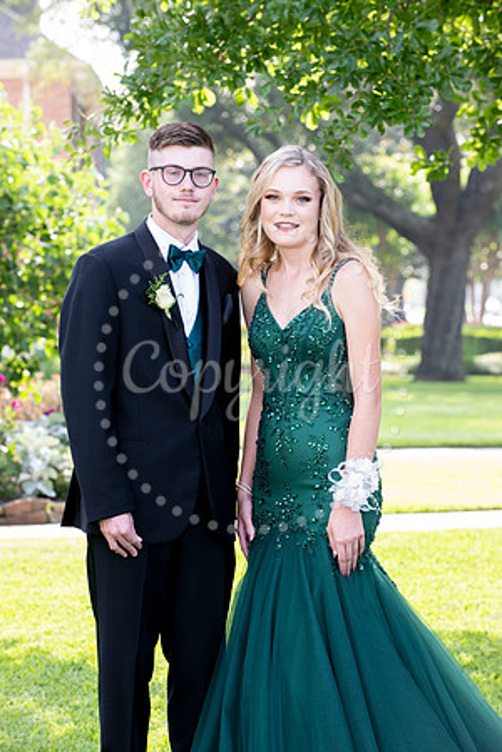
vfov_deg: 14.7
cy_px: 376
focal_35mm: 140
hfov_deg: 9.8
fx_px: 2928
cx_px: 251
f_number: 7.1
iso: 250
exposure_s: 1/60
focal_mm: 140
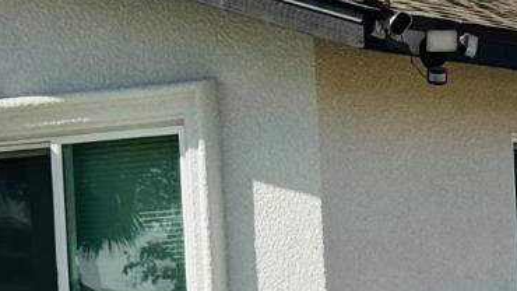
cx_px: 820
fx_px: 2906
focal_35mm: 212
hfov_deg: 9.8
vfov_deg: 5.7
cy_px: 262
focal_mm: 6.76
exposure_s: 1/5848
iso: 64
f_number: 1.78
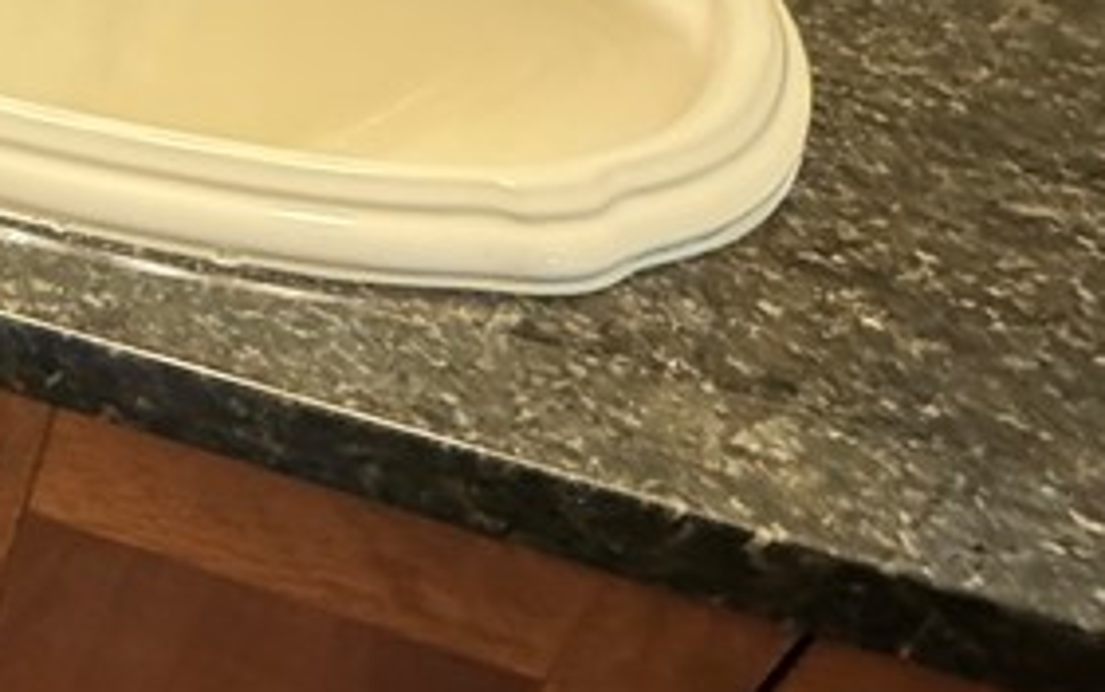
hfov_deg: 28.5
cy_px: 712
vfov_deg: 22.9
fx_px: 1627
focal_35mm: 54
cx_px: -429
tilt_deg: -47.3
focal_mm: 2.22
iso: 1250
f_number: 2.2
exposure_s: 1/30
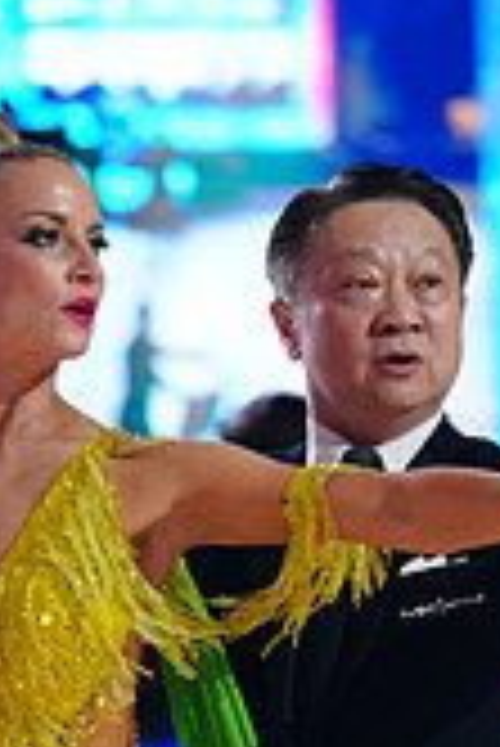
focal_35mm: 534
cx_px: 142
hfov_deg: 2.6
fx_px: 11101
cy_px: 1102
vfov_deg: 3.8
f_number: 2.8
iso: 2000
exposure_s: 1/500
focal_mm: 153
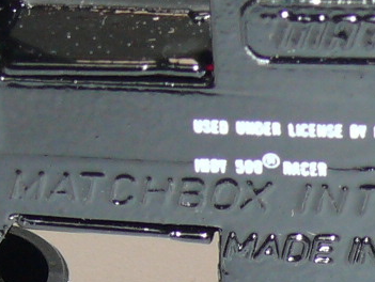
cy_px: 98
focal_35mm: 337
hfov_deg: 5.9
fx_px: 3655
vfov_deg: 4.4
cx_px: 399
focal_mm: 11.3
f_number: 4
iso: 100
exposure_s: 1/30
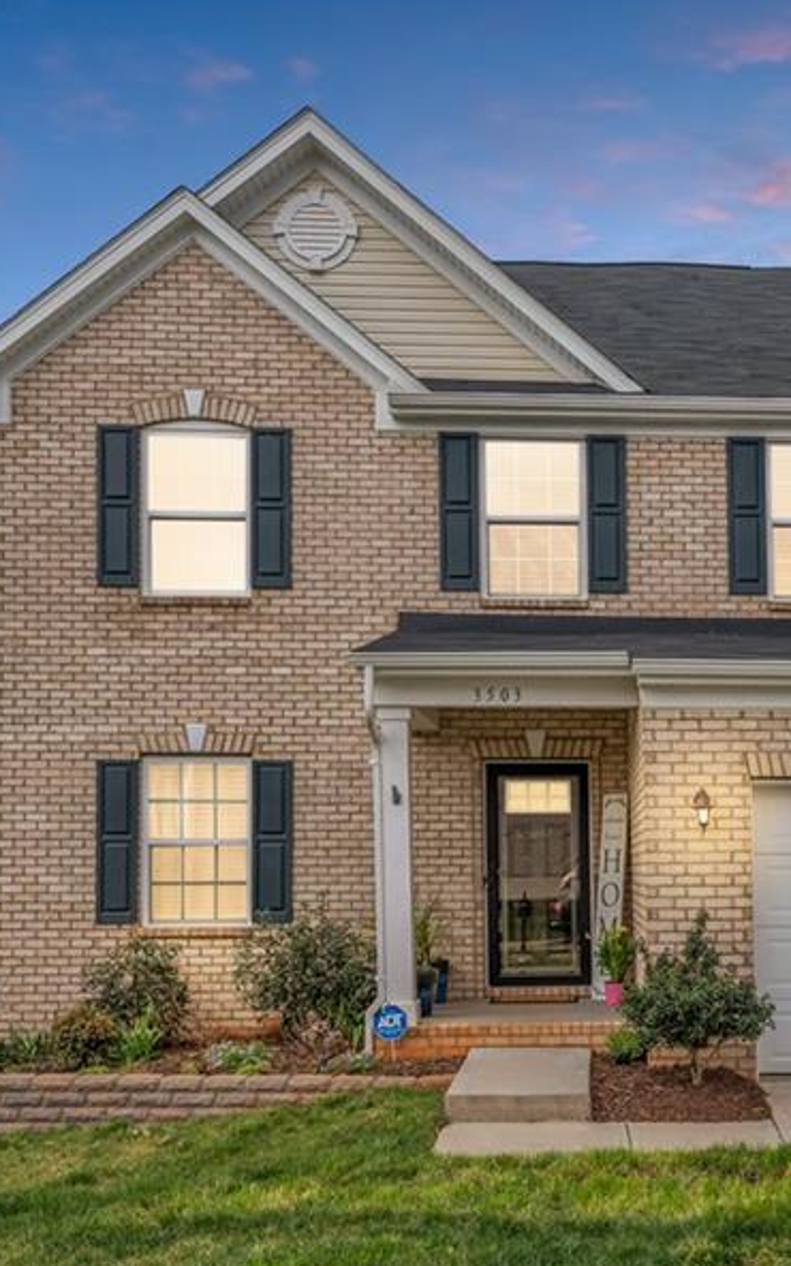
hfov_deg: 33.2
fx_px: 1276
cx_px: 656
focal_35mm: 37
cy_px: 709
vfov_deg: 52.6
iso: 100
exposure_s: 1/2500
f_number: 2.8
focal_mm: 21
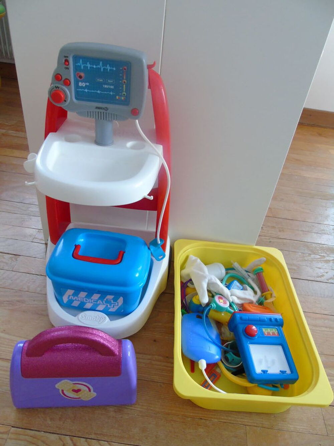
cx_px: 167
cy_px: 223
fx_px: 322
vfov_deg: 69.4
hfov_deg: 54.9
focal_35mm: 25
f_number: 3.4
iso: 250
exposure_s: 1/30
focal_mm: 4.4
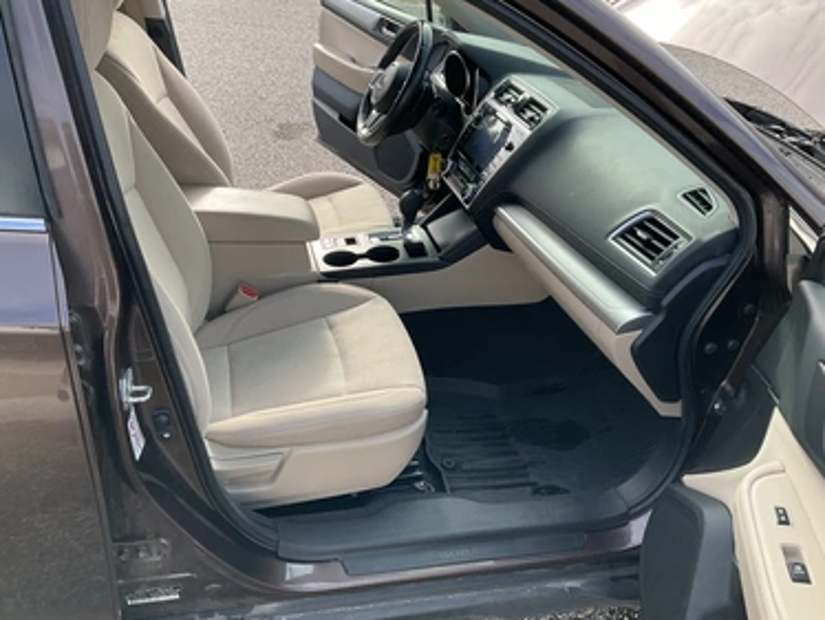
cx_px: 408
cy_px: 311
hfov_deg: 58.3
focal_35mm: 31
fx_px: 739
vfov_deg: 45.5
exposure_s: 1/280
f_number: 1.8
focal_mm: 3
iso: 25
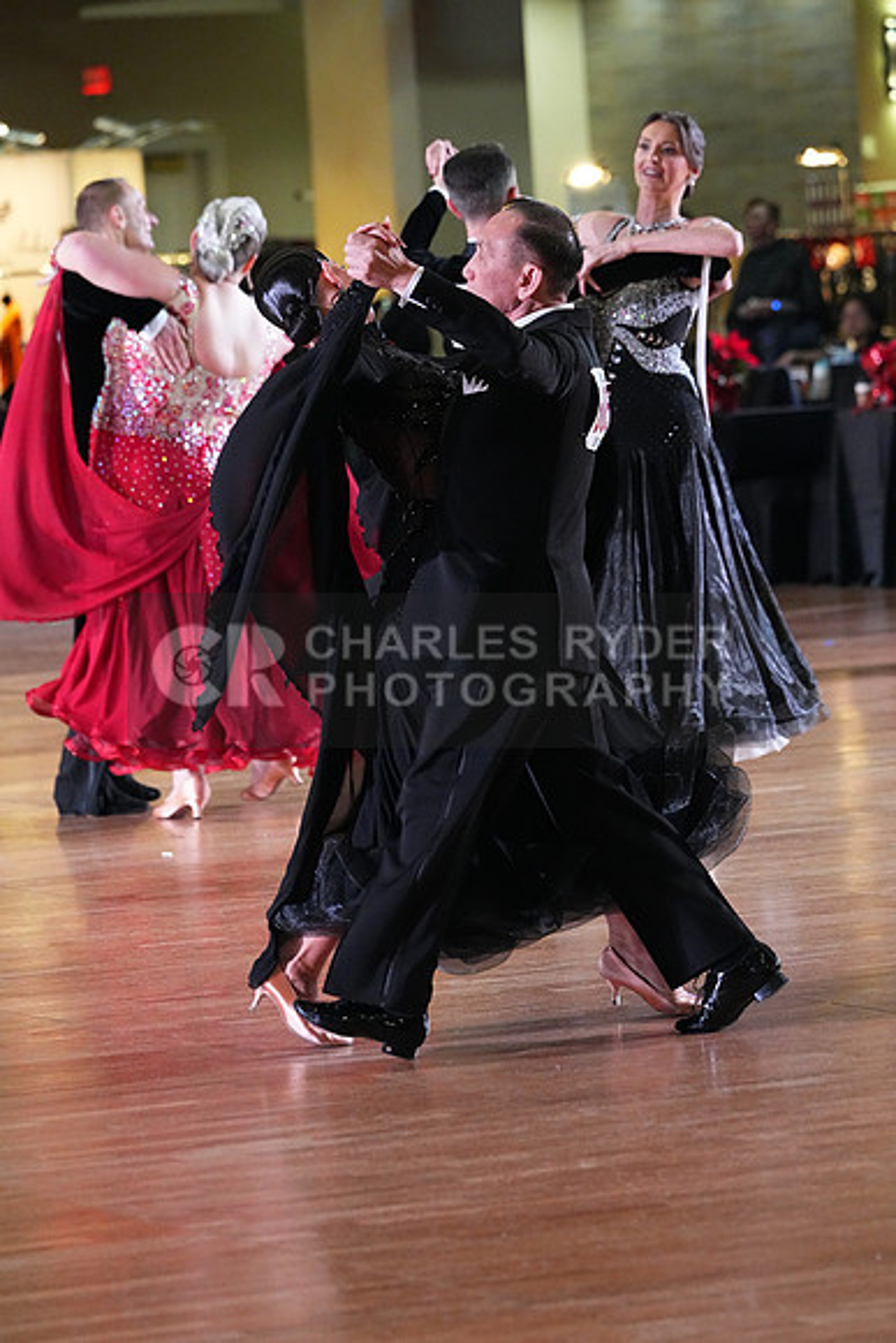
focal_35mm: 200
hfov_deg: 6.9
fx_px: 7462
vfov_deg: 10.3
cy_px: 672
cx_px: 448
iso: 10000
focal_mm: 200
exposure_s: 1/400
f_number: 5.6
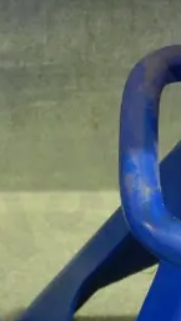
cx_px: 17
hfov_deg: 8.7
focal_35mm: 139
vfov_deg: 15.4
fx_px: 1183
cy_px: 225
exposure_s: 1/80
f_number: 4
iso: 3200
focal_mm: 16
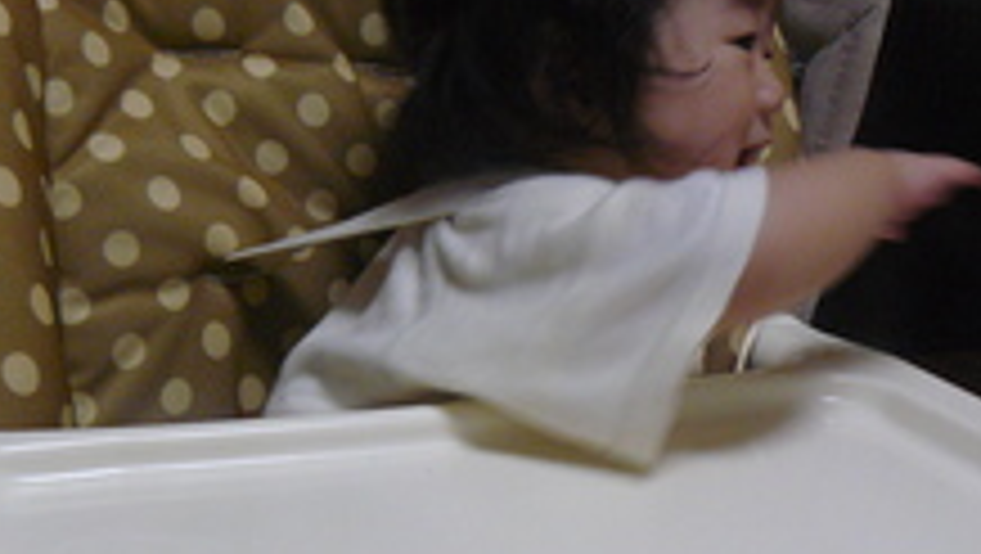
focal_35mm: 72
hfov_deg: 29.3
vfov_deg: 16.6
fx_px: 1874
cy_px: 459
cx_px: 396
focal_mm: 6
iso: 200
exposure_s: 1/25
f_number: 2.8
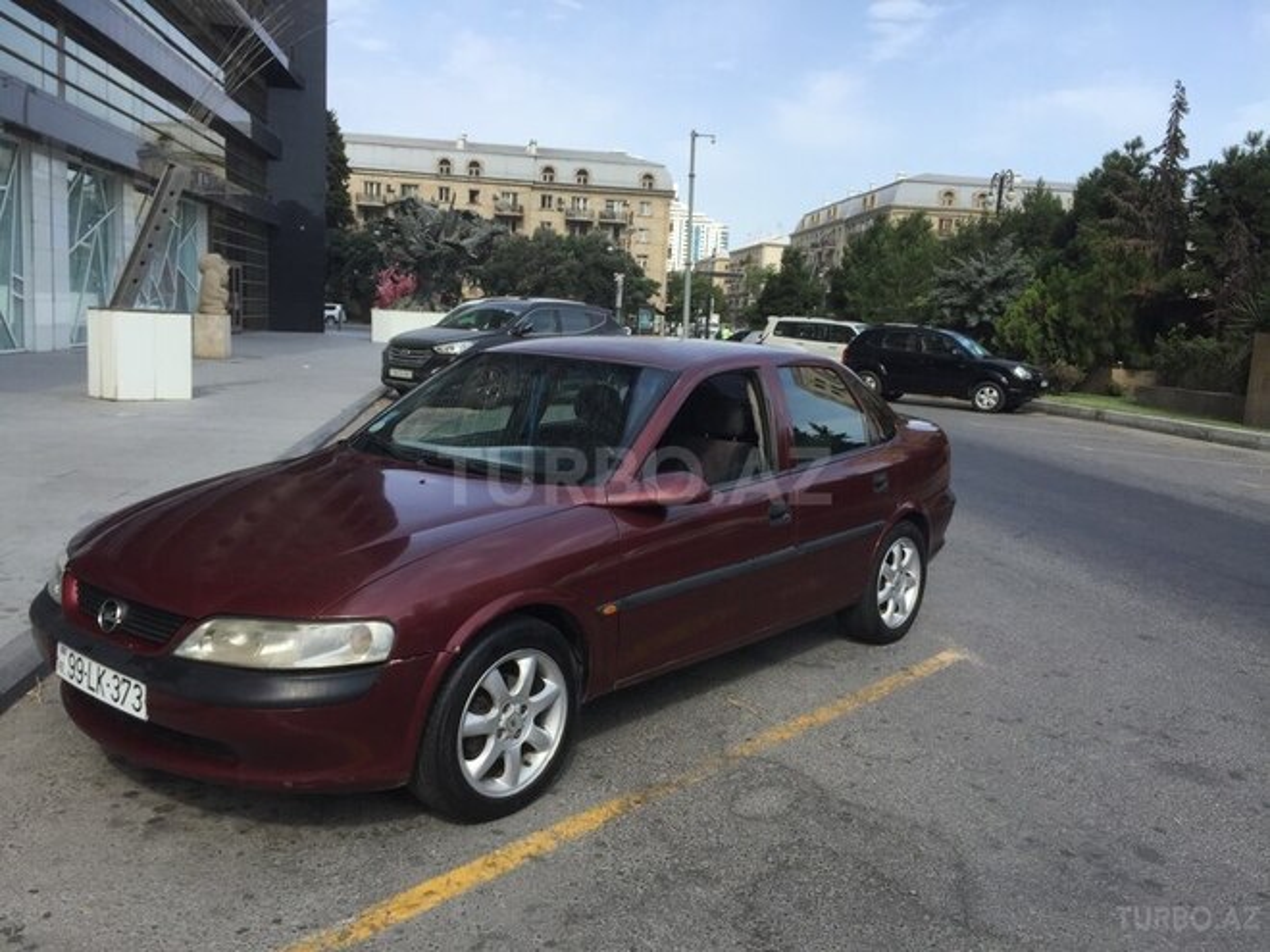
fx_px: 1064
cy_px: 476
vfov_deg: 48.2
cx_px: 635
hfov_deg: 61.7
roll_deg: -5.1
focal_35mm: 29
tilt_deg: -6.1
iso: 32
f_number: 2.2
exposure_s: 1/1130
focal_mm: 4.15
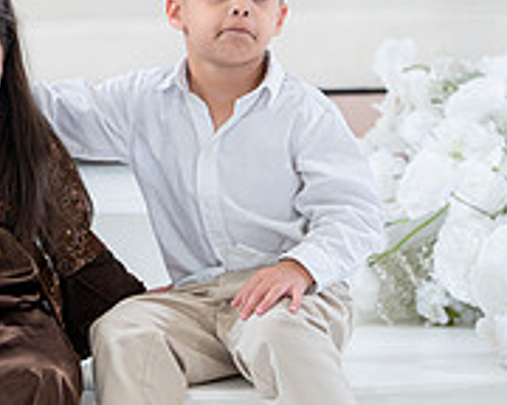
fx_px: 1996
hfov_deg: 14.3
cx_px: 0
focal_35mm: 133
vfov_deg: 11.6
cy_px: 212
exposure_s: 1/160
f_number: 2
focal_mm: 44
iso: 320
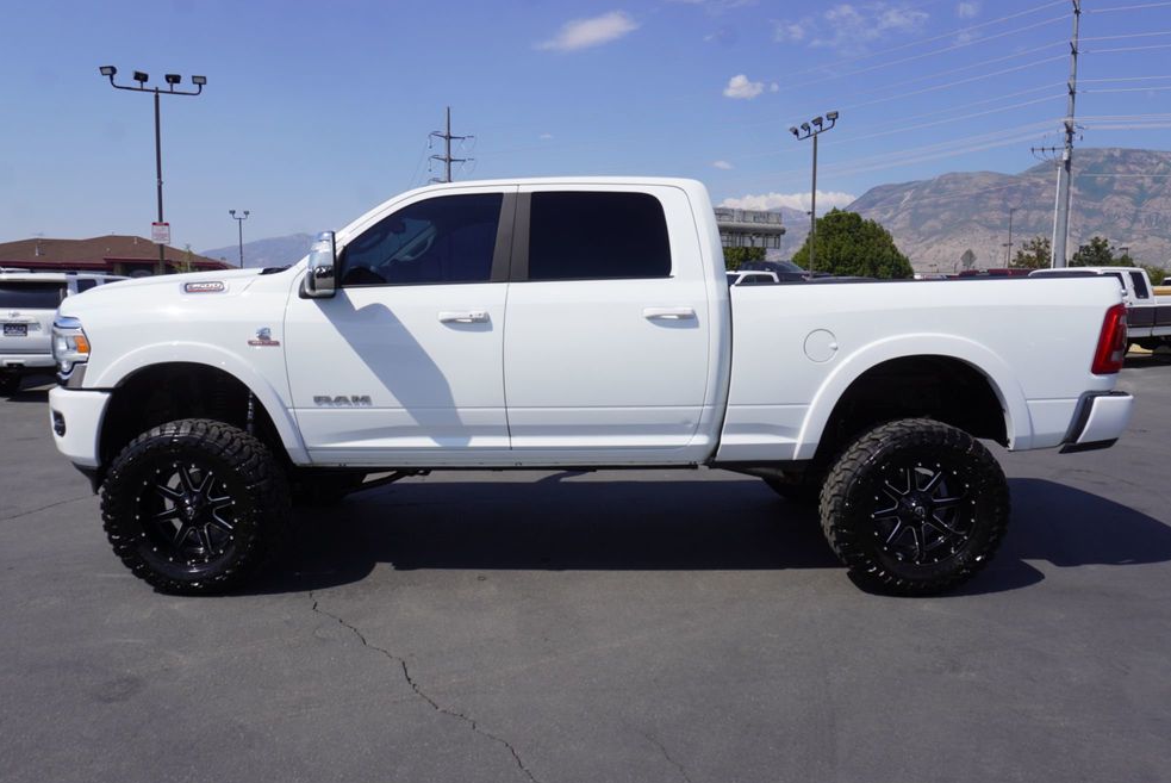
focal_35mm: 25
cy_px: 406
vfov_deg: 51.4
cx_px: 569
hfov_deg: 71.5
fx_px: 814
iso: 100
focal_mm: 16
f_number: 10
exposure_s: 1/250
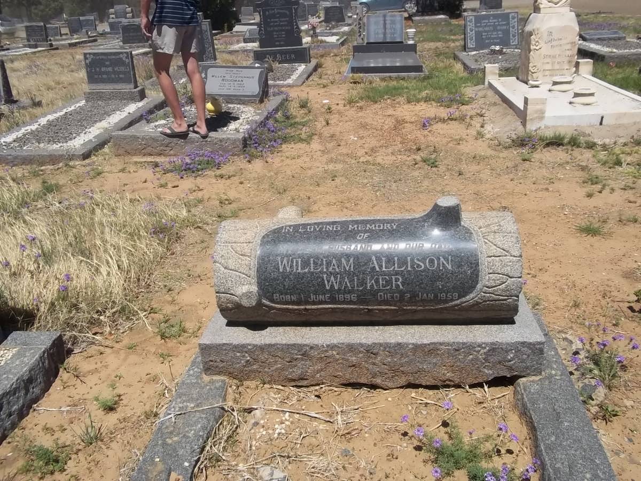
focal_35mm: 32
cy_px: 240
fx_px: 593
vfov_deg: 44.2
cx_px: 320
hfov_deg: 56.8
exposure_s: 1/640
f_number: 5.5
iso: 80
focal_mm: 5.7
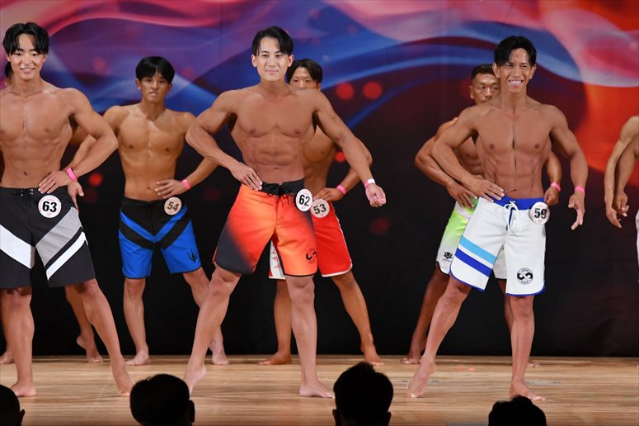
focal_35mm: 255
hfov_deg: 8.1
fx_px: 4524
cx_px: 320
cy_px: 213
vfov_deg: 5.4
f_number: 5.6
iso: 3200
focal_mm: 170
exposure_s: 1/400
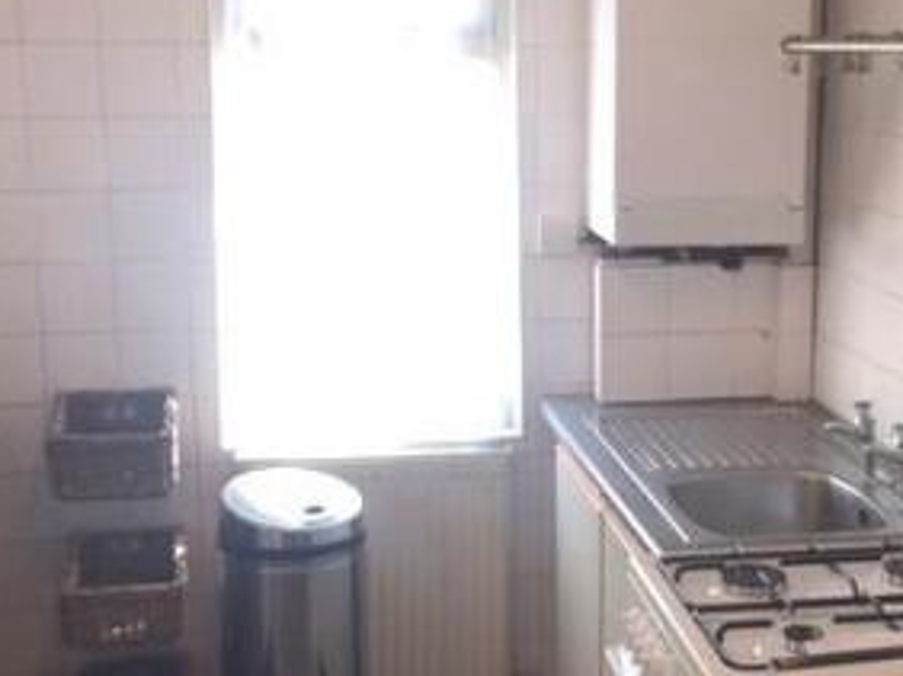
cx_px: 610
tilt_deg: -11.6
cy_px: 351
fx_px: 1564
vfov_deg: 24.4
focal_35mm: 60
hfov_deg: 31.9
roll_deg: -1.3
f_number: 2.2
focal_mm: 4.15
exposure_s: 1/100
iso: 40
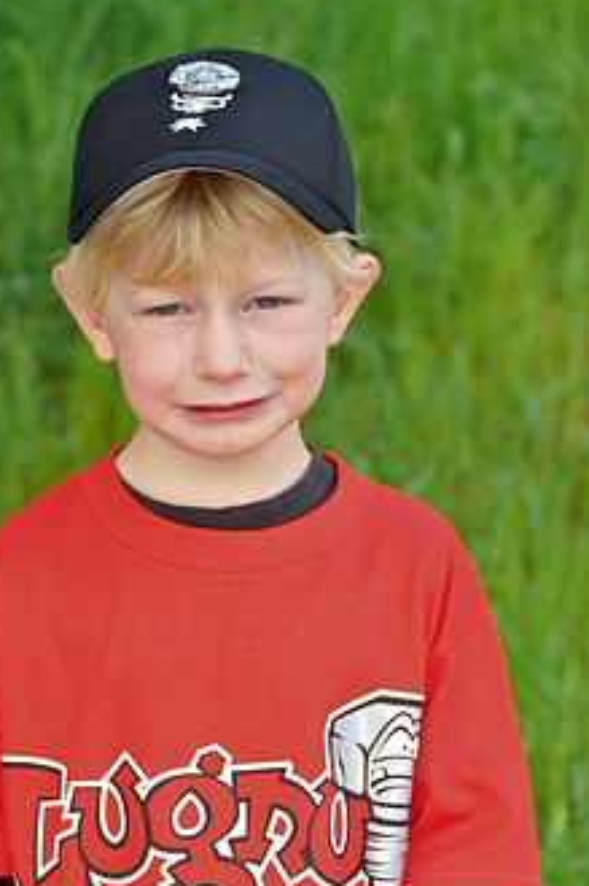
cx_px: 211
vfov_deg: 12.2
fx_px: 4127
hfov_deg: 8.2
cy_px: 487
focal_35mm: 168
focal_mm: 82
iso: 800
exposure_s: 1/250
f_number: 5.6
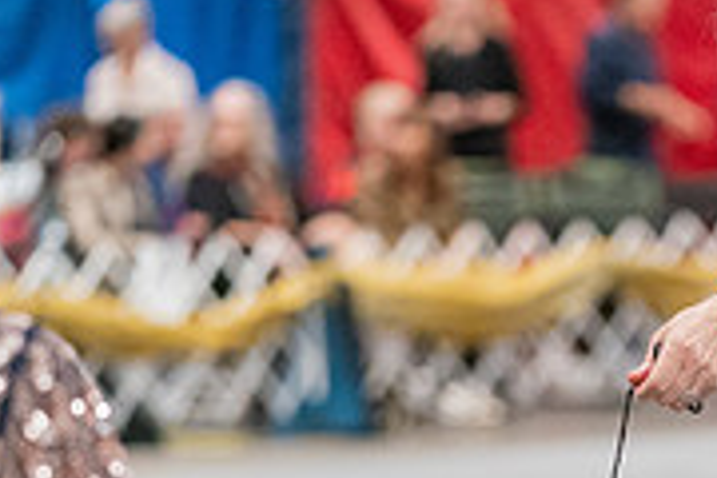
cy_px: 687
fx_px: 7448
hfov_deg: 5.5
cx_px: 781
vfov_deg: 3.7
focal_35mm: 374
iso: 6400
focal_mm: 116
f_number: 2.8
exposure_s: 1/250
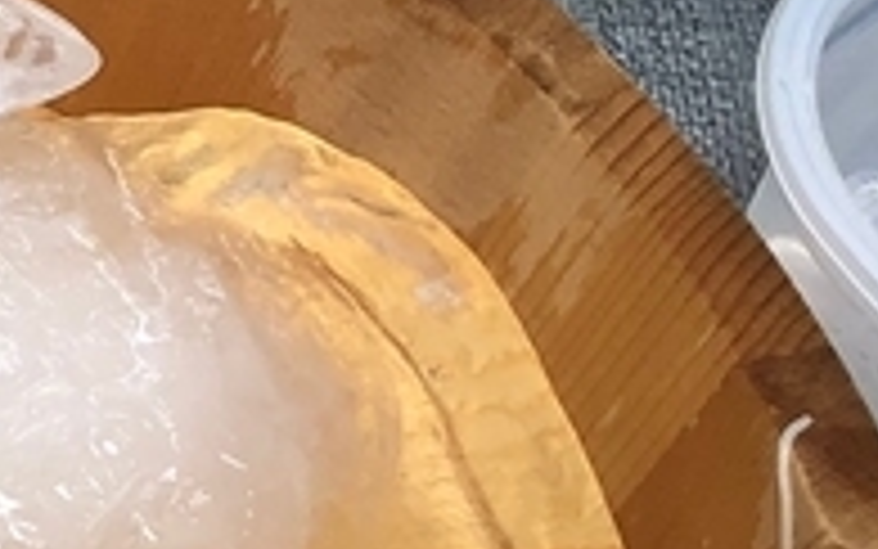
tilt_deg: -51.2
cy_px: 81
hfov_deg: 10.1
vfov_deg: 7.2
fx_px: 4380
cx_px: -1166
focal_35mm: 183
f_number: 1.8
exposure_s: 1/384
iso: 20
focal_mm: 4
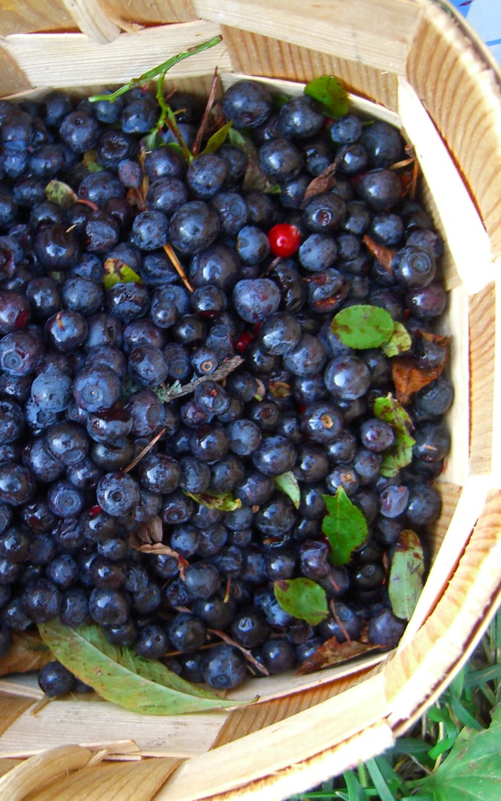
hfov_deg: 22.5
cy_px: 420
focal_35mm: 57
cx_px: 123
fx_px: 1245
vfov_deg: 35.7
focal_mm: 7.9
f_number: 2.8
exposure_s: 1/30
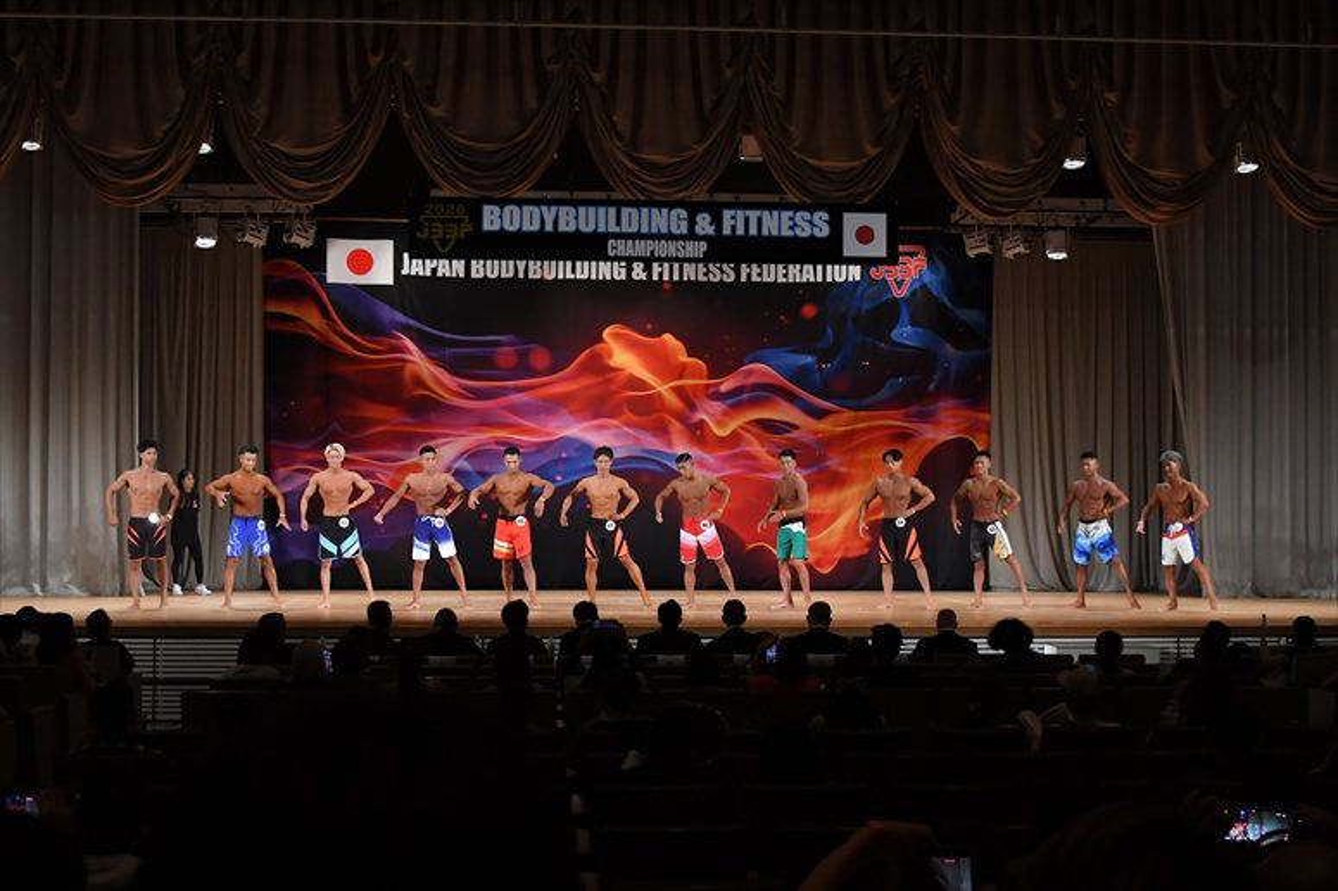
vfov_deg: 28.1
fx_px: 1783
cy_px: 446
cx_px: 669
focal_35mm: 48
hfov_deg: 41.1
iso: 3200
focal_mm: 32
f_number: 5.6
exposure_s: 1/400
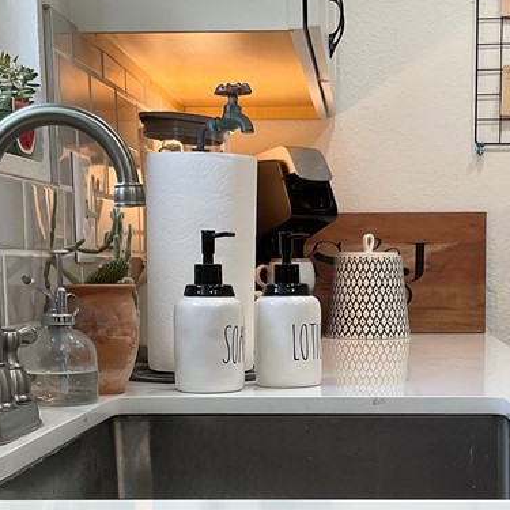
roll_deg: +0.0
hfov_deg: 24.5
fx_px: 1167
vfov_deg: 24.2
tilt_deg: -8.0
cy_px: 413
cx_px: 336
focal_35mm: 70
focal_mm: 3
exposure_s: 1/120
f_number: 1.8
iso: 50
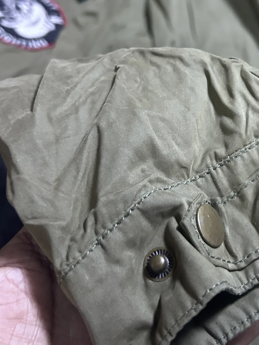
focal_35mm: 47
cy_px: 112
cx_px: 212
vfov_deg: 39.9
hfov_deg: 30.1
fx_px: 469
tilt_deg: -51.1
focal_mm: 5.7
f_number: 1.5
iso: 500
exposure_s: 1/50
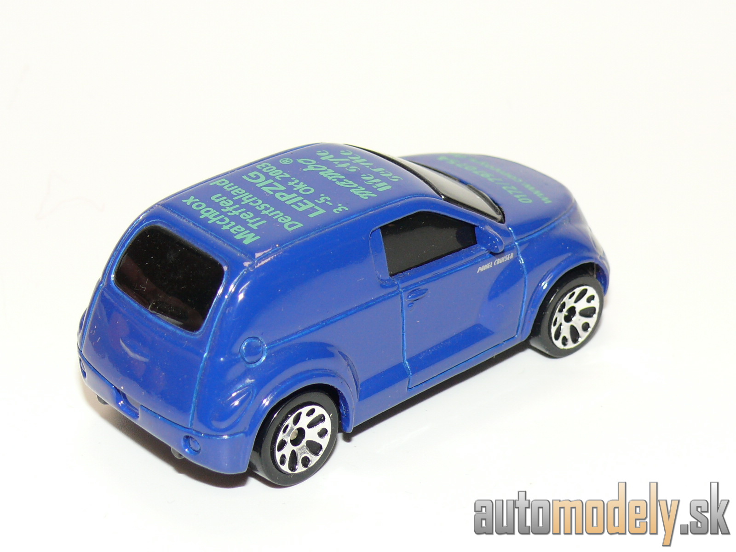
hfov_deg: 18.7
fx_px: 2232
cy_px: 276
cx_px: 368
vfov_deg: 14.1
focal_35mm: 105
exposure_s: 1/30
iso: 100
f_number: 4
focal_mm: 13.7
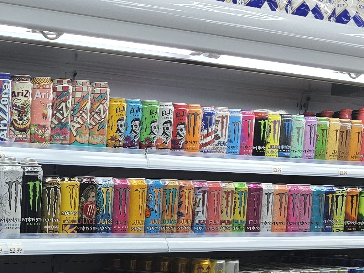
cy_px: 357
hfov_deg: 18.9
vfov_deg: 15.6
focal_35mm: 90
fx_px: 947
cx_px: -197
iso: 32
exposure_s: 1/100
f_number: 1.7
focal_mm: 6.3
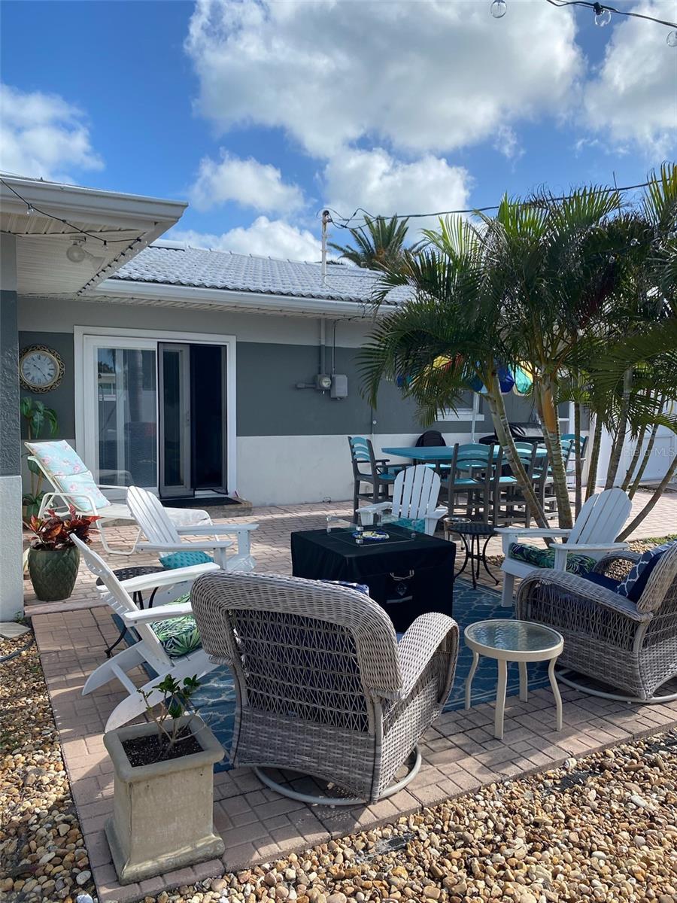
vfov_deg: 67.3
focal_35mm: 26
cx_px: 338
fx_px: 678
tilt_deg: -2.2
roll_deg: -0.5
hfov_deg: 53.1
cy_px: 452
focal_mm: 4.25
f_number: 1.8
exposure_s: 1/2571
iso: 32
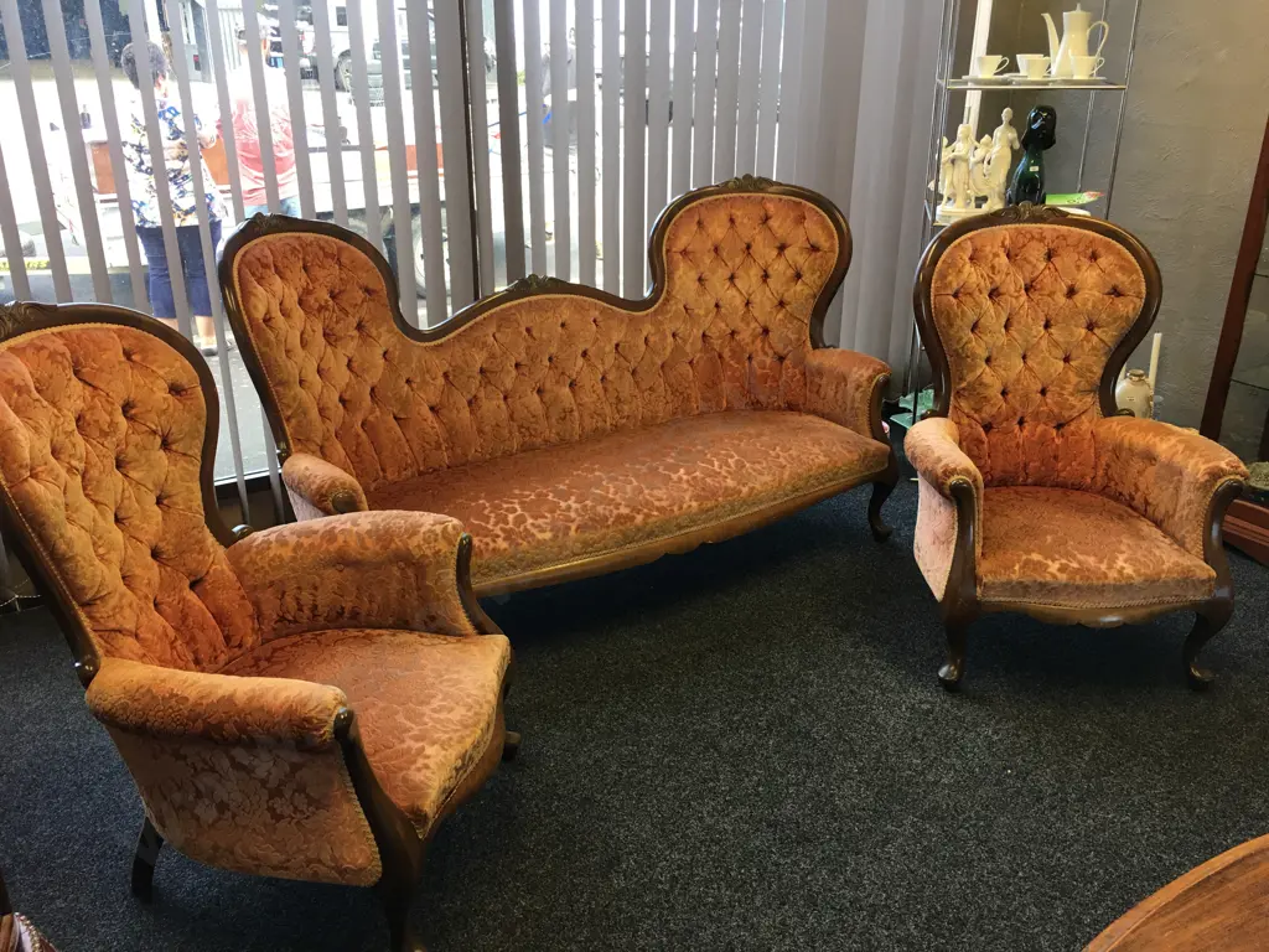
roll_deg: -0.2
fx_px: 1063
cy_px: 476
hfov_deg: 61.7
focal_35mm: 29
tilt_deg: -20.8
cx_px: 634
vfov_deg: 48.2
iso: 50
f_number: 2.2
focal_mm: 4.15
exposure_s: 1/33
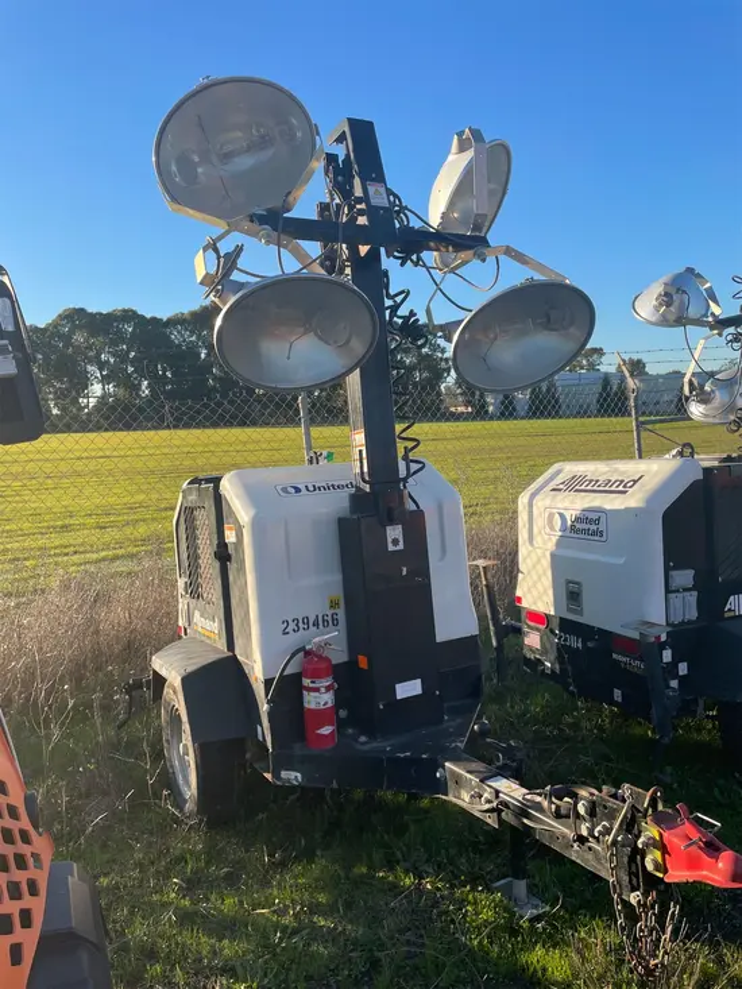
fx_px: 743
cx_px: 371
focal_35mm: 26
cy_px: 494
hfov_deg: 53.1
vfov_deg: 67.3
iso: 32
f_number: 1.6
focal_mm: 4.2
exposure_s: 1/1195
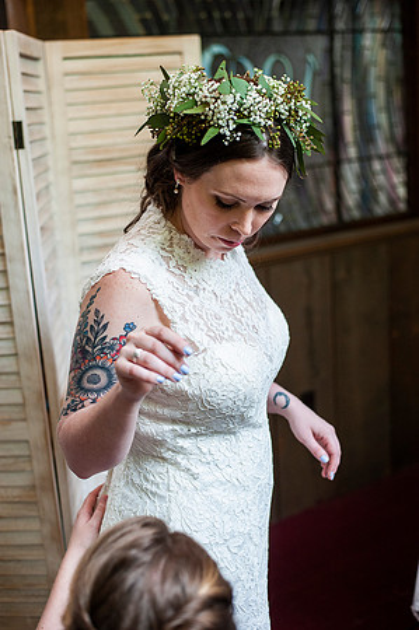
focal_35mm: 50
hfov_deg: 26.9
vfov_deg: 39.6
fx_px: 875
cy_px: 315
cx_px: 210
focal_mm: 50
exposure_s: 1/500
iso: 1000
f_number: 2.8
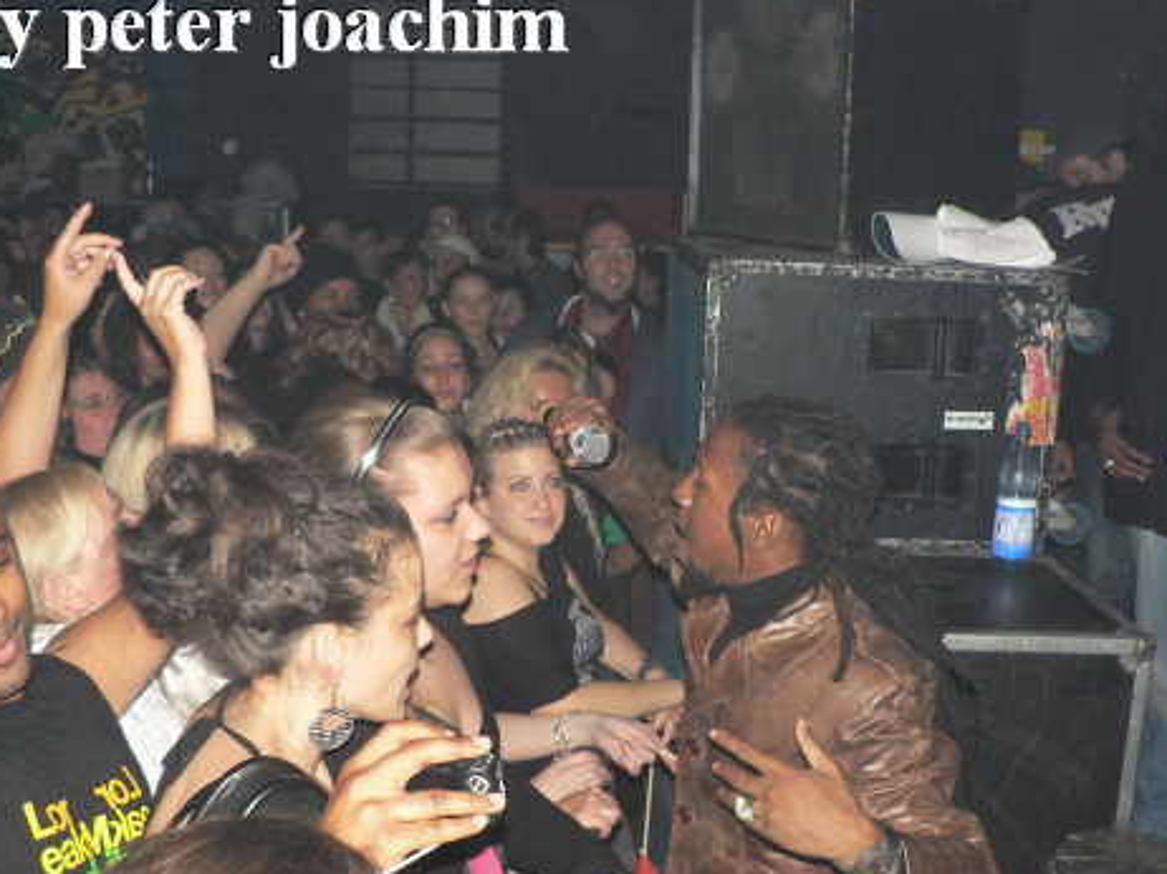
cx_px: 620
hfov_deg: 43.8
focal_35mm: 43
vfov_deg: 33.5
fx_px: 1449
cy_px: 509
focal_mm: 6
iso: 300
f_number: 2.8
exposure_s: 1/60
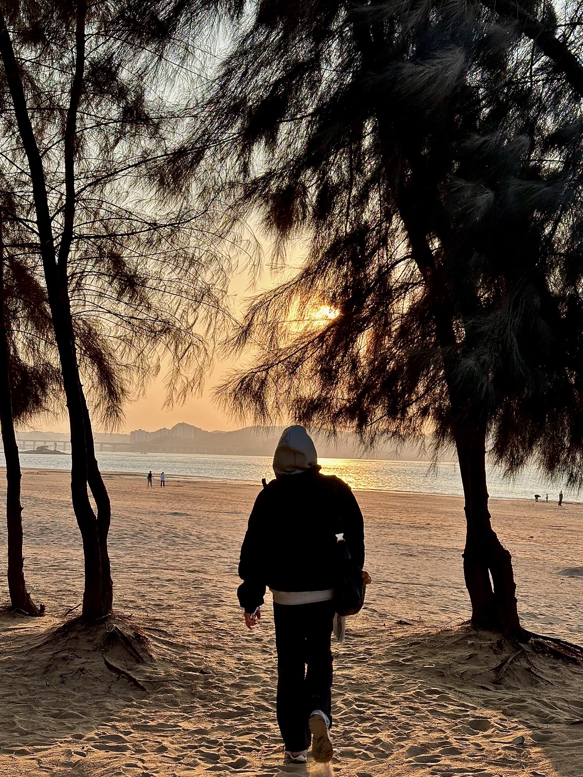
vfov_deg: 39.7
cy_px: 388
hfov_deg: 30.3
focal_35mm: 48
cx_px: 292
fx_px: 1078
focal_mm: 6.86
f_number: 1.78
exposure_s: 1/1916
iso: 64
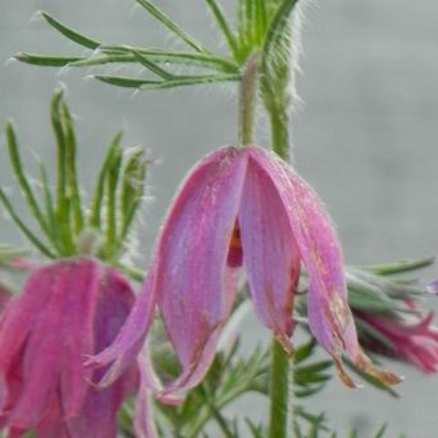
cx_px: 335
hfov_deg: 2.5
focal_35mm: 708
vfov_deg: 2.5
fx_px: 10135
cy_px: 374
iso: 160
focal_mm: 59.9
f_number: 5
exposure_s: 1/60
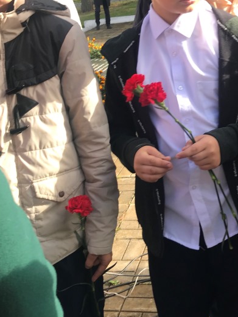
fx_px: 504
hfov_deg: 26.4
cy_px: 107
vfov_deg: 34.6
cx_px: 156
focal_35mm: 55
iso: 20
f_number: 1.8
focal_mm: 3.99
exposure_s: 1/375
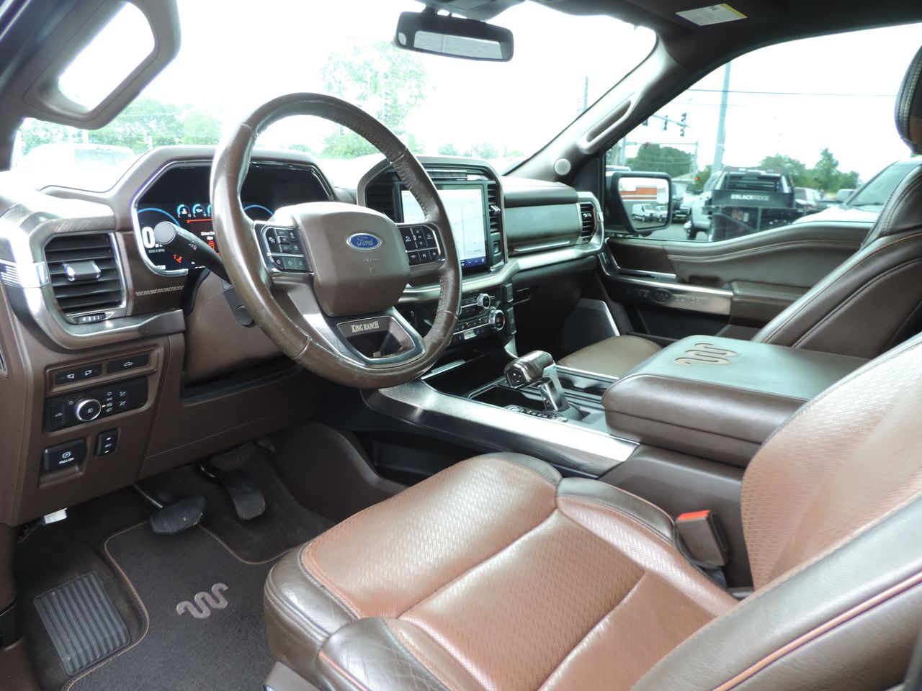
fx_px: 639
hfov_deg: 71.6
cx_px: 461
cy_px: 346
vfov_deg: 56.8
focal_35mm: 24
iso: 180
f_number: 3
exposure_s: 1/30
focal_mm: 4.3
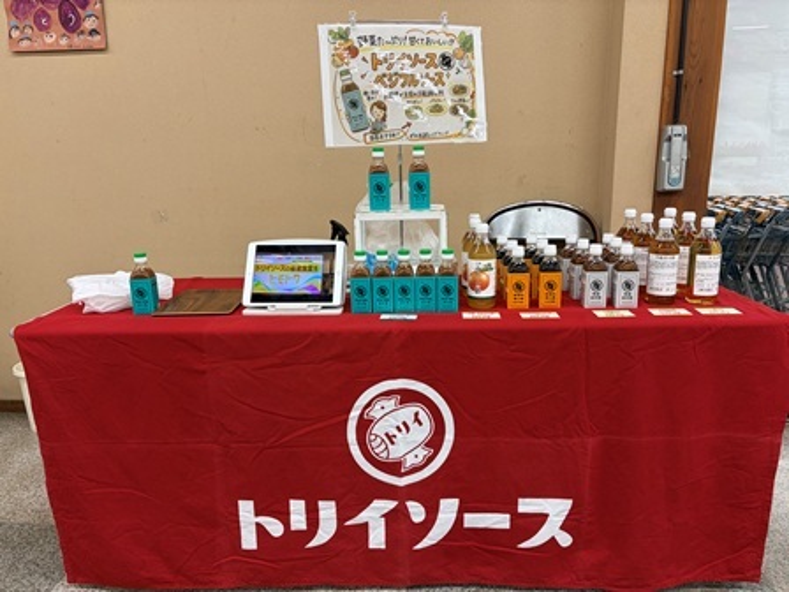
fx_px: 593
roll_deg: +0.9
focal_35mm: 26
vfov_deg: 53.1
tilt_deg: -13.1
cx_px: 394
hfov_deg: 67.3
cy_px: 296
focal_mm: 5.96
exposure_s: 1/122
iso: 125
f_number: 1.6
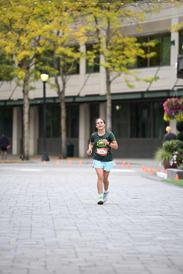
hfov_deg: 6.9
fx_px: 1524
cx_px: 92
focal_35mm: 200
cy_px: 137
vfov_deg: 10.3
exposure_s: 1/2000
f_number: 2.8
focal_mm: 200
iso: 640
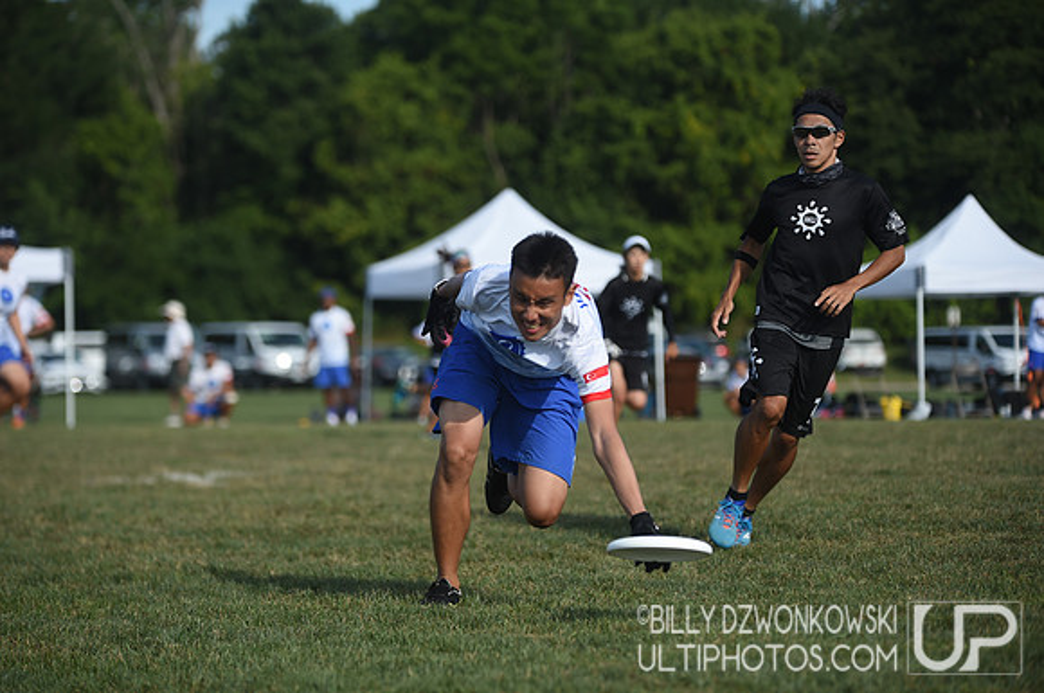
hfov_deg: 15.8
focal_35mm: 130
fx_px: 3765
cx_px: 522
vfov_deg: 10.5
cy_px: 346
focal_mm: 130
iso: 100
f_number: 2.8
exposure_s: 1/1600
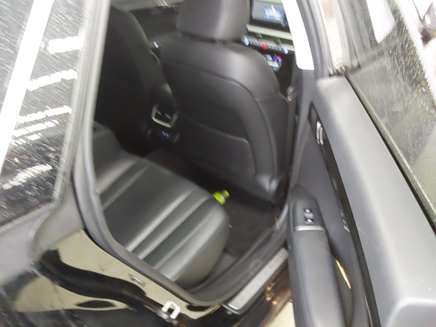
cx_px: 218
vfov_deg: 49.7
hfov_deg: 63.4
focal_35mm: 28
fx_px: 353
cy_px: 164
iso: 400
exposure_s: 1/24
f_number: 1.9
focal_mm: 2.91
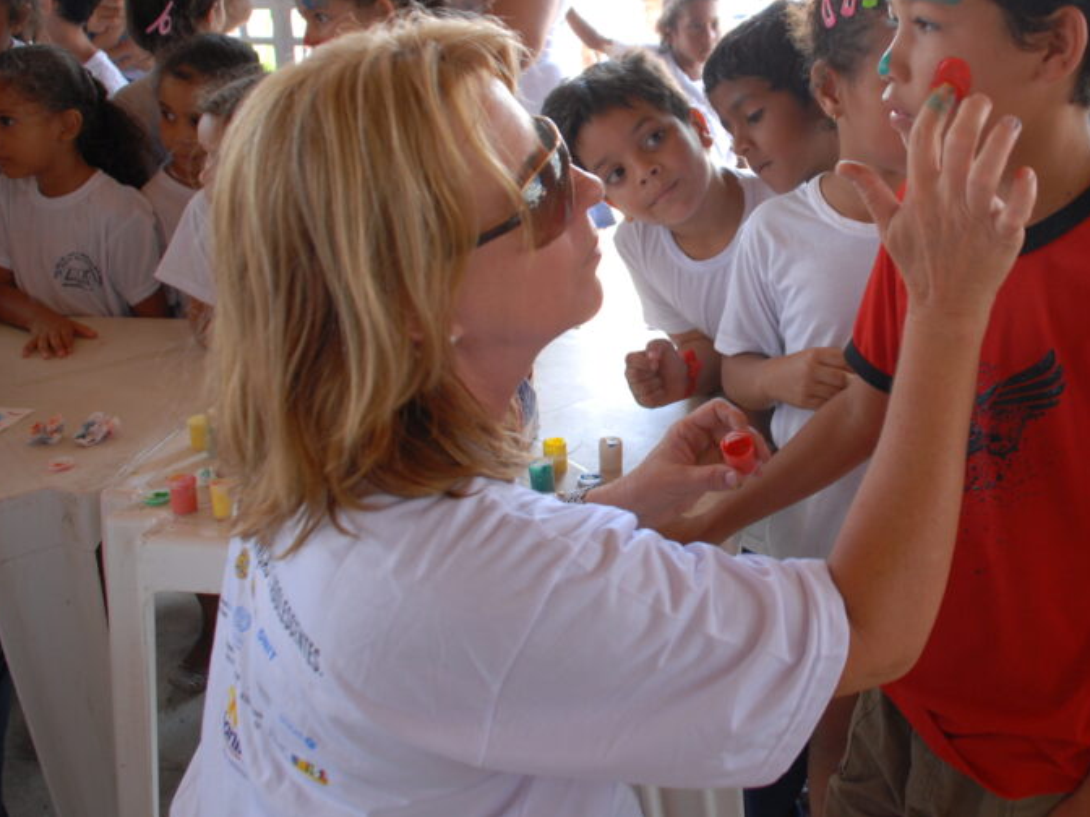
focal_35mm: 44
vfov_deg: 32.8
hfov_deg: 41.9
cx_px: 788
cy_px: 319
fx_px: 1385
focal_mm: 20
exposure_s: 1/80
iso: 320
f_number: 3.5
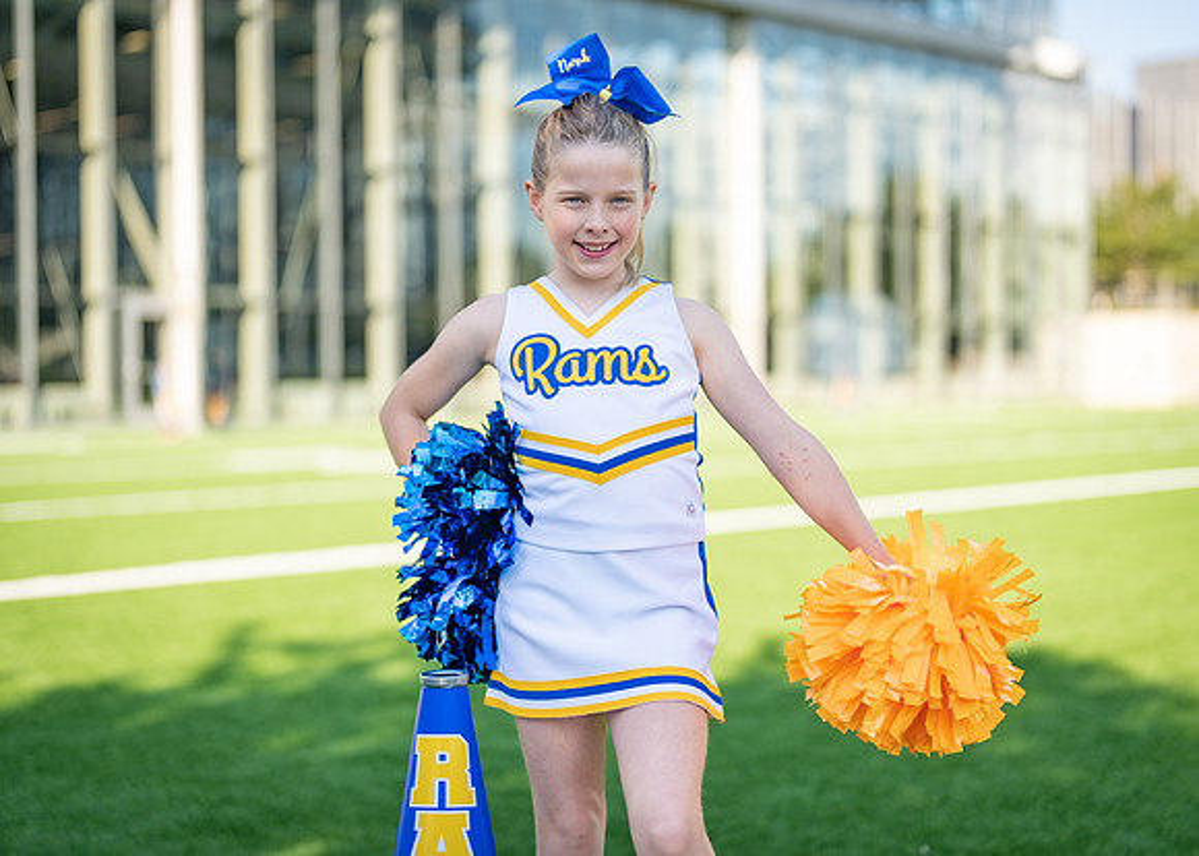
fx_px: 1902
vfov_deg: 25.4
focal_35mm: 56
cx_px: 619
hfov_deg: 35.0
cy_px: 424
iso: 100
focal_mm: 50
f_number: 1.2
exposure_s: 1/3200
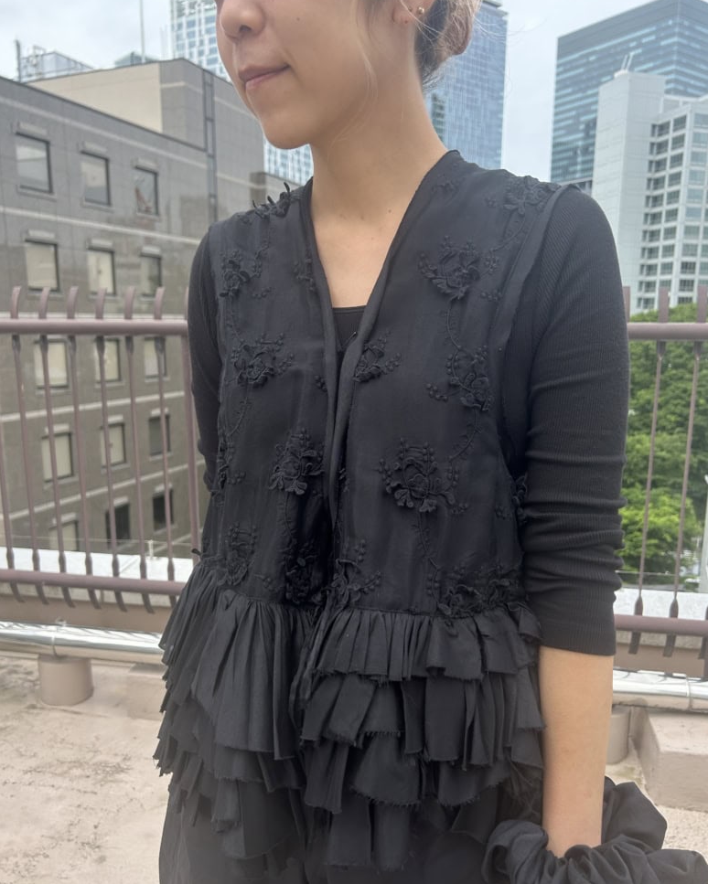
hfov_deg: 51.5
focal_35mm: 28
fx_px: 733
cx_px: 364
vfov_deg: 62.1
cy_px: 475
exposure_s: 1/2008
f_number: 1.5
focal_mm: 5.7
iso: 50
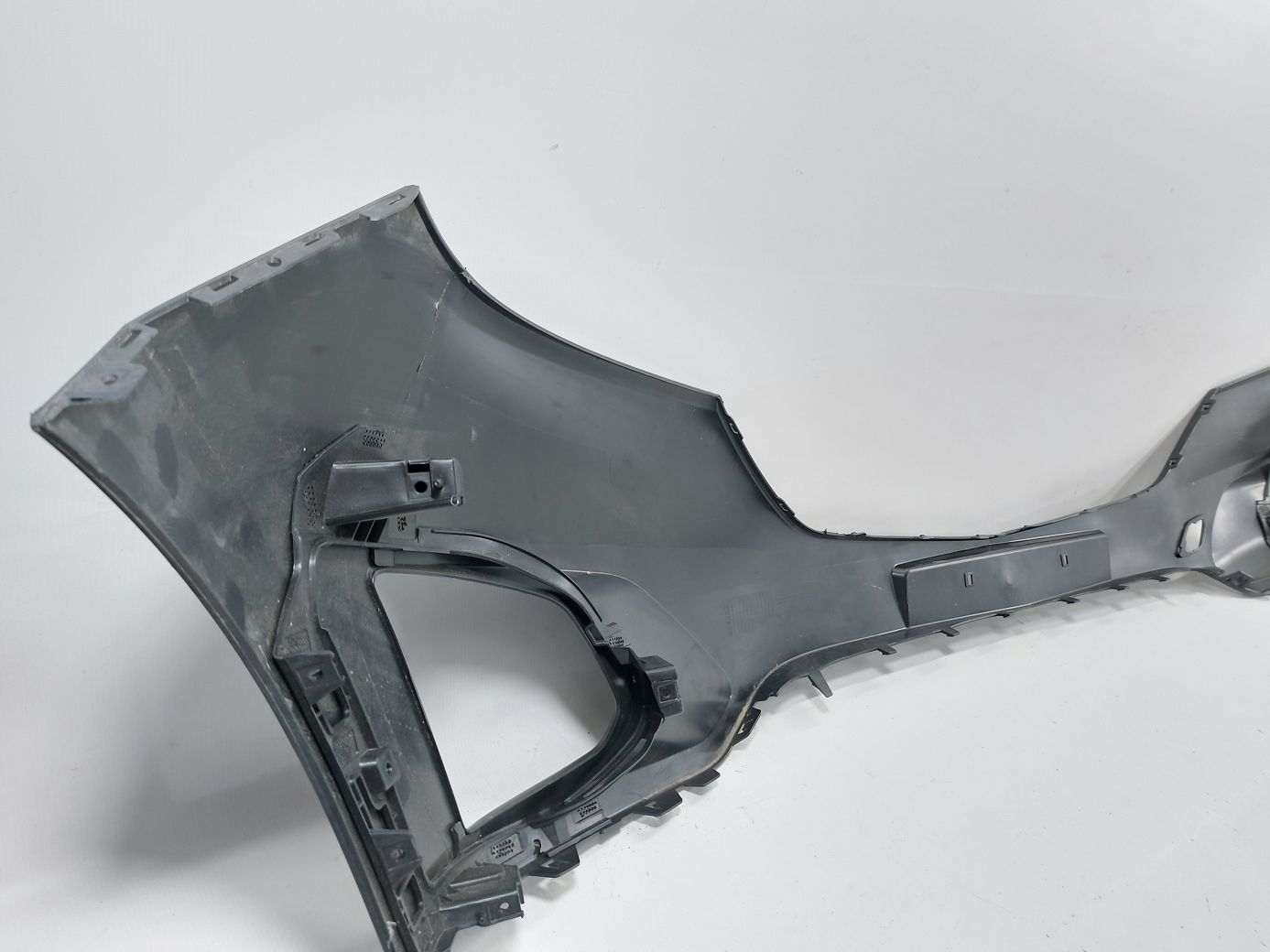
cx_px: 635
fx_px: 880
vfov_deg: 56.8
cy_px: 476
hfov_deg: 71.6
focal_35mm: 24
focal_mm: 5.23
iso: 100
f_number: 1.8
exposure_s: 1/50
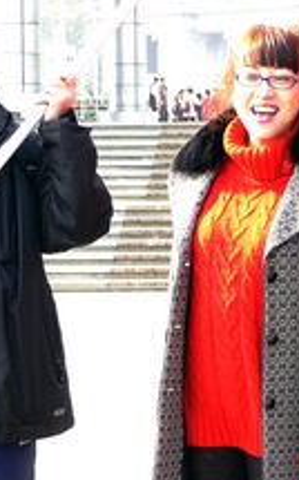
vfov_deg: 11.0
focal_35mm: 190
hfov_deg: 6.8
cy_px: 364
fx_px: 2482
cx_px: 417
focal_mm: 10.7
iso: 100
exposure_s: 1/160
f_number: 2.7
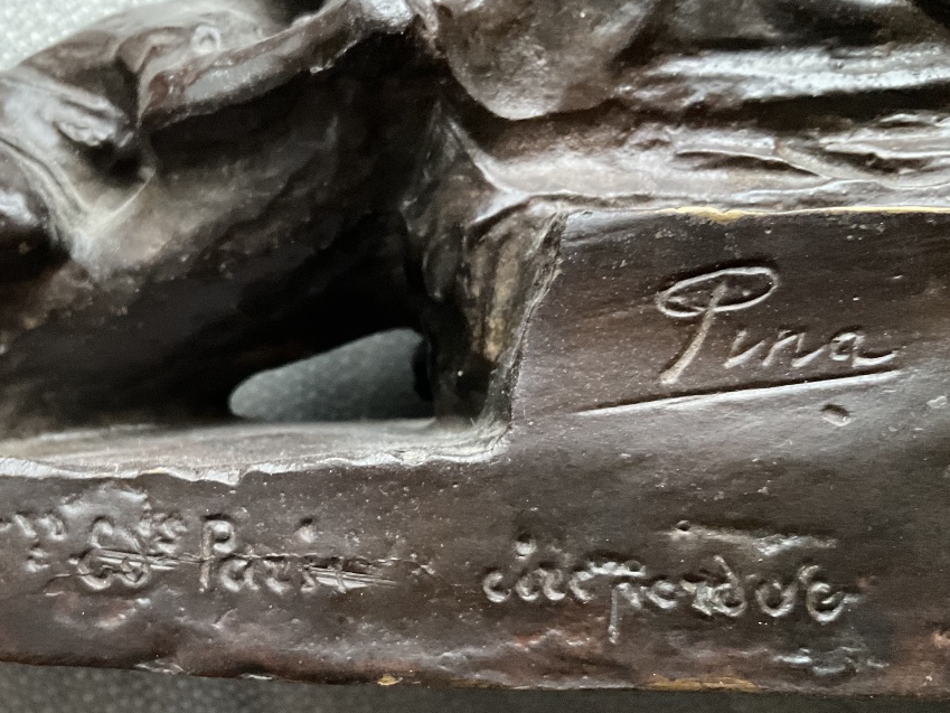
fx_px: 1125
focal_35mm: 41
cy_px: 458
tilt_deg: -83.7
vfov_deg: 34.9
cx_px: 333
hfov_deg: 45.2
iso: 500
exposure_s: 1/30
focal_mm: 3
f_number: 1.8
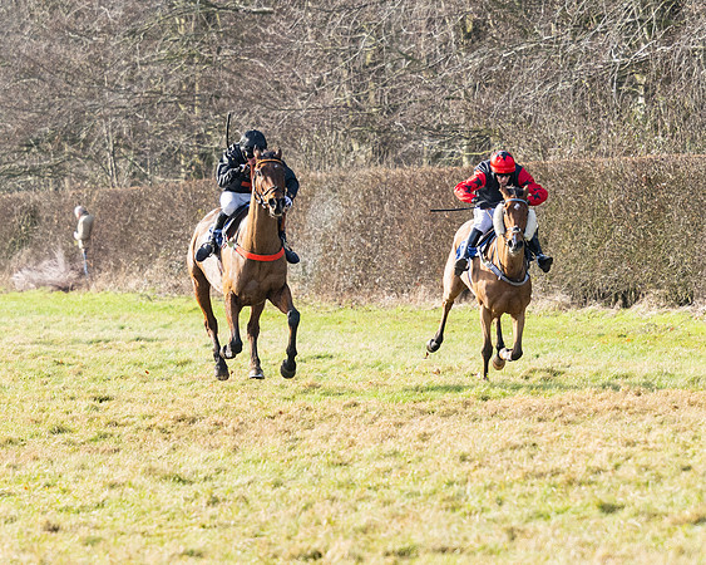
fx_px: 7298
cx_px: 250
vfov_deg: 4.4
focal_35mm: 349
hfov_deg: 5.5
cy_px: 331
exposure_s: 1/2000
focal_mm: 130
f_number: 4
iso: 400
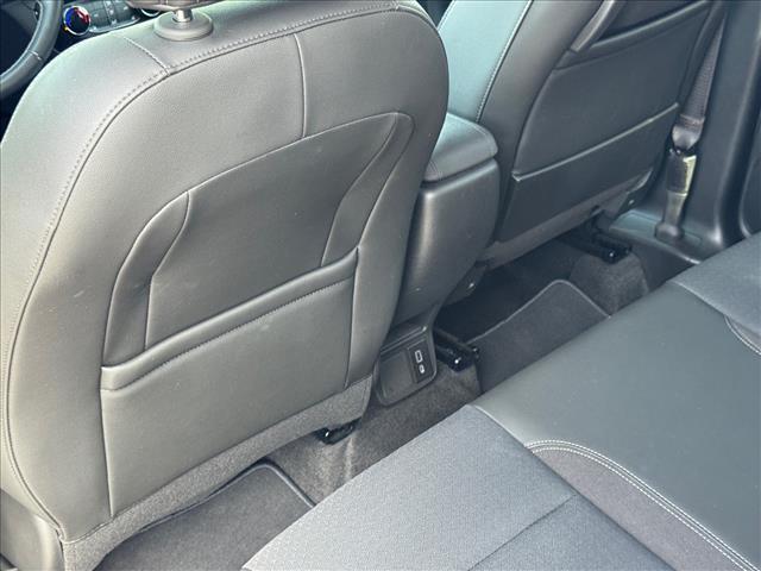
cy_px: 286
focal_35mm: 48
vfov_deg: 30.3
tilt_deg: -36.5
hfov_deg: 39.7
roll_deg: +7.0
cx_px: 380
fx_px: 1055
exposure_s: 1/60
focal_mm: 6.76
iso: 125
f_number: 1.78
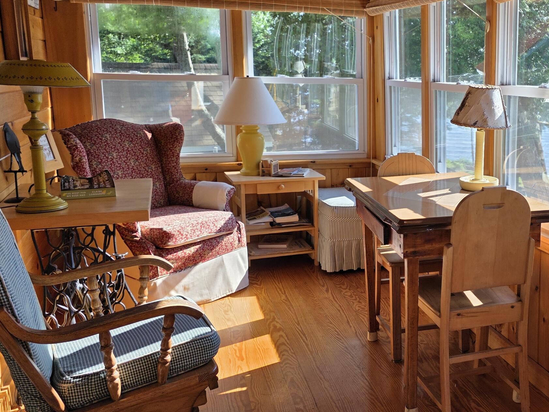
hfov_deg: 43.8
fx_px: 650
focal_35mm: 41
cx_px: 432
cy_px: 195
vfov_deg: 35.1
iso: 25
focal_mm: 6.3
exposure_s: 1/359
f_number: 1.7
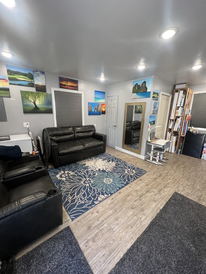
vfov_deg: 106.2
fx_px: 103
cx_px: 103
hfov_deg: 89.9
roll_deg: -1.2
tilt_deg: -13.4
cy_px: 137
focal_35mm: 13
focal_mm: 1.57
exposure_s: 1/60
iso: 200
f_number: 1.8
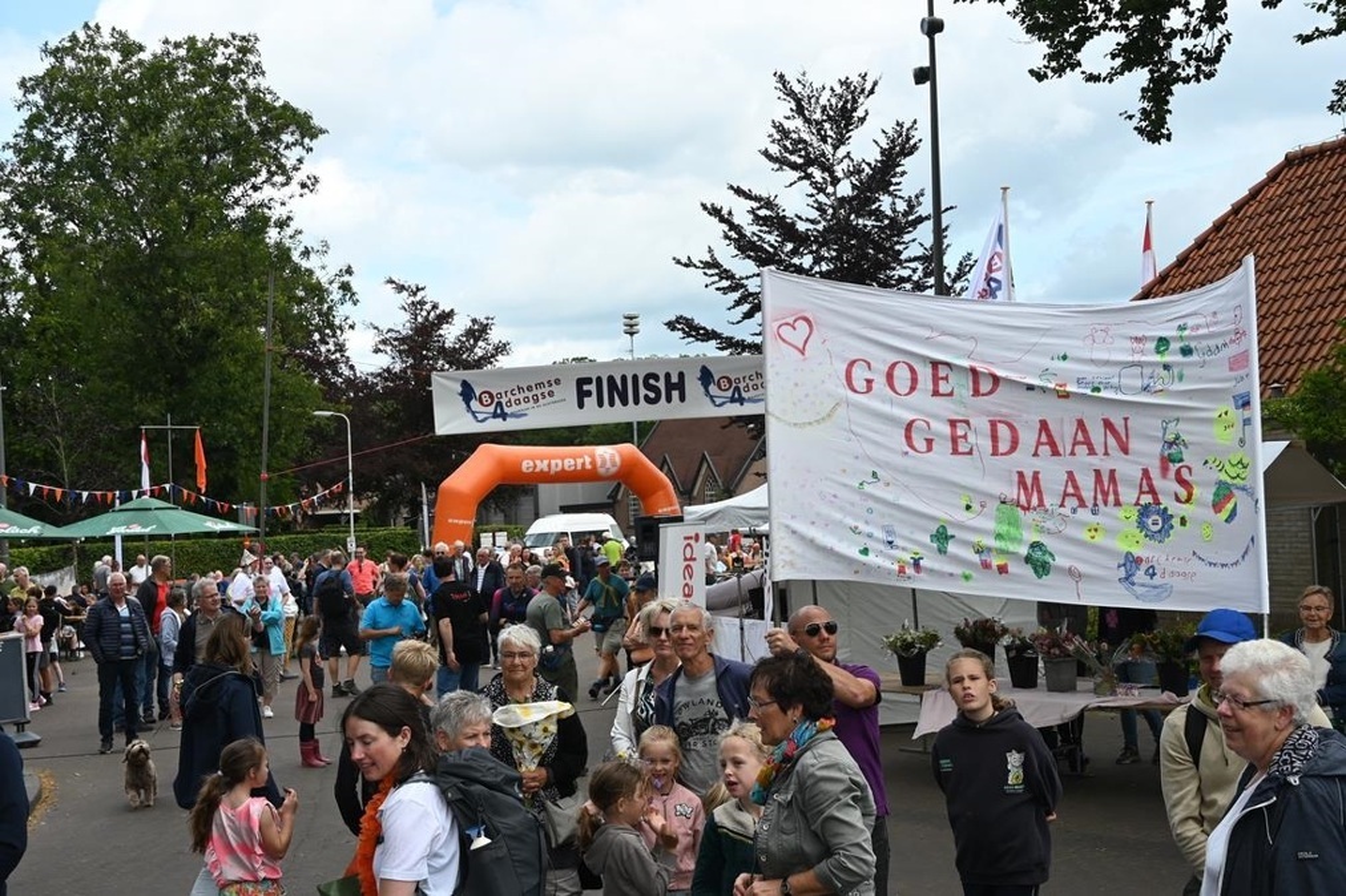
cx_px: 673
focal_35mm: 43
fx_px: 1607
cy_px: 448
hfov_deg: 45.4
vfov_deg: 31.2
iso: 100
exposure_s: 1/320
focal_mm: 29
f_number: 6.3
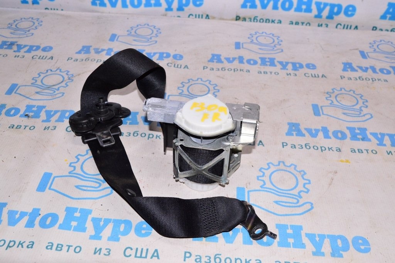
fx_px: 411
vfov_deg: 35.4
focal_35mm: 38
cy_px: 132
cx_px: 198
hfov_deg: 51.3
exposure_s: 1/200
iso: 1600
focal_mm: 25
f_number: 8
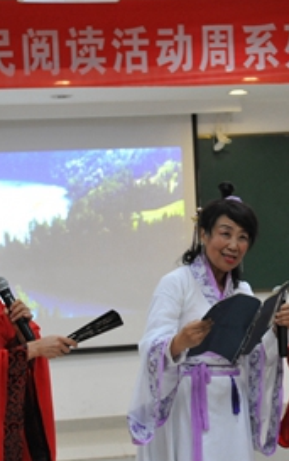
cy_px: 242
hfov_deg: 13.9
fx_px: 1183
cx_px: 218
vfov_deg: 22.1
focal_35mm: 94
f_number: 2.8
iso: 1600
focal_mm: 42
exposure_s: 1/200
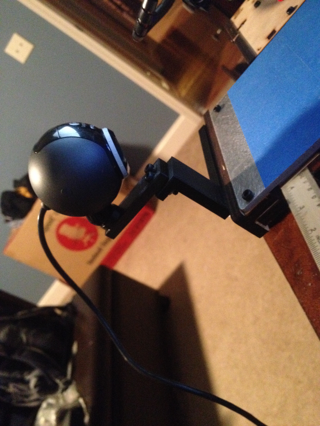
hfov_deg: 40.7
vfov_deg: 52.6
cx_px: 160
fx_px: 431
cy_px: 213
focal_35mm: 35
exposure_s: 1/15
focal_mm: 4.28
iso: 800
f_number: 2.4
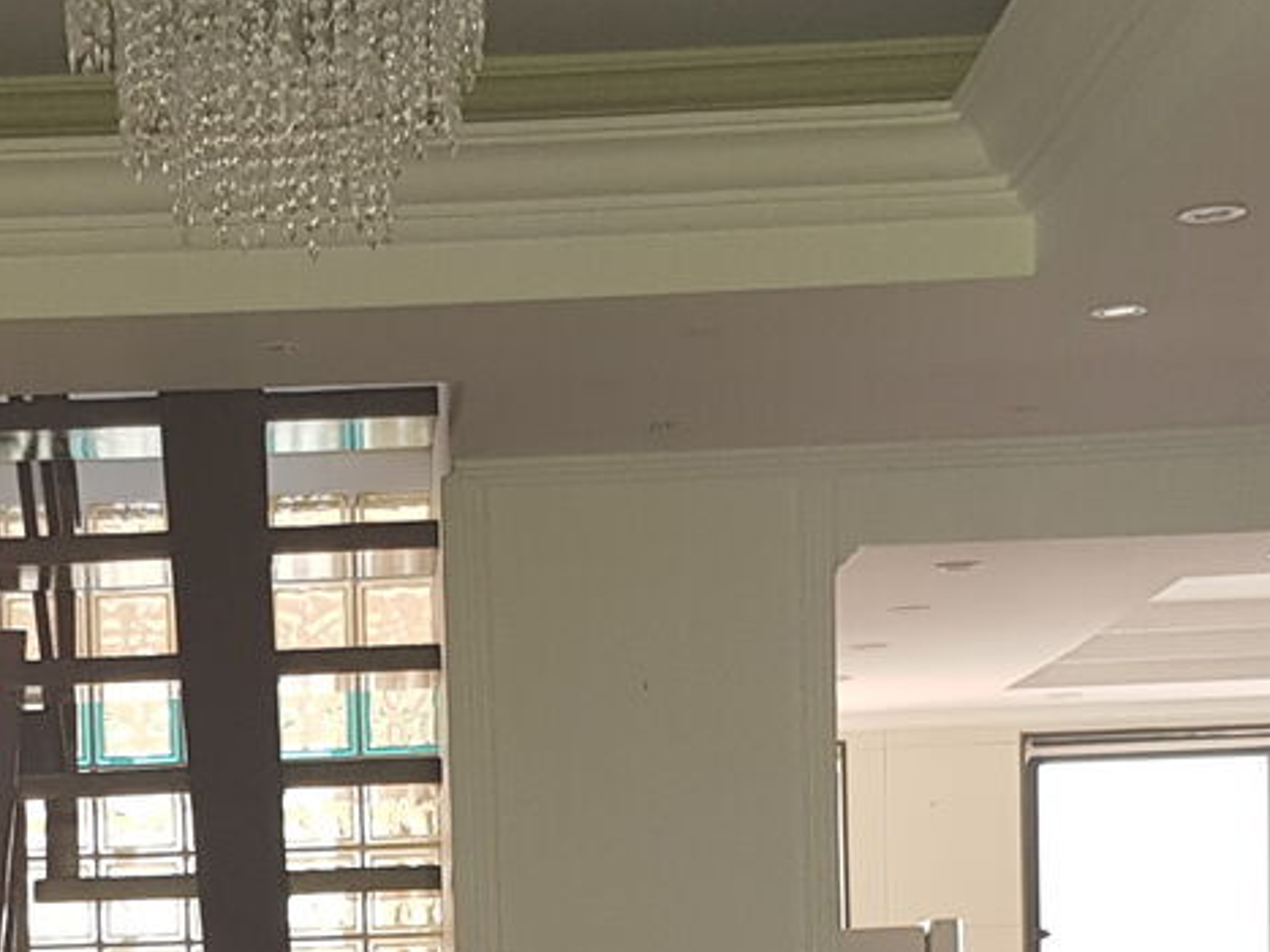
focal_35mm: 107
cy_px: 1360
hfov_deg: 18.1
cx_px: 147
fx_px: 3925
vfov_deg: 13.2
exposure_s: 1/60
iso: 64
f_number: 1.7
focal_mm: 4.2
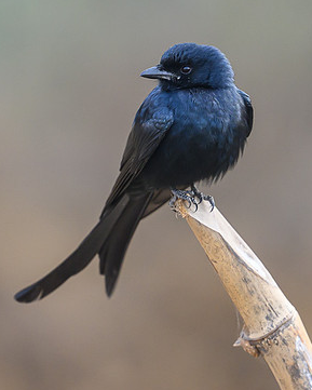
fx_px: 12518
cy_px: 39
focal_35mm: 1085
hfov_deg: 1.4
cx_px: 222
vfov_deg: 1.8
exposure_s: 1/2000
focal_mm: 400
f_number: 2.8
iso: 1600
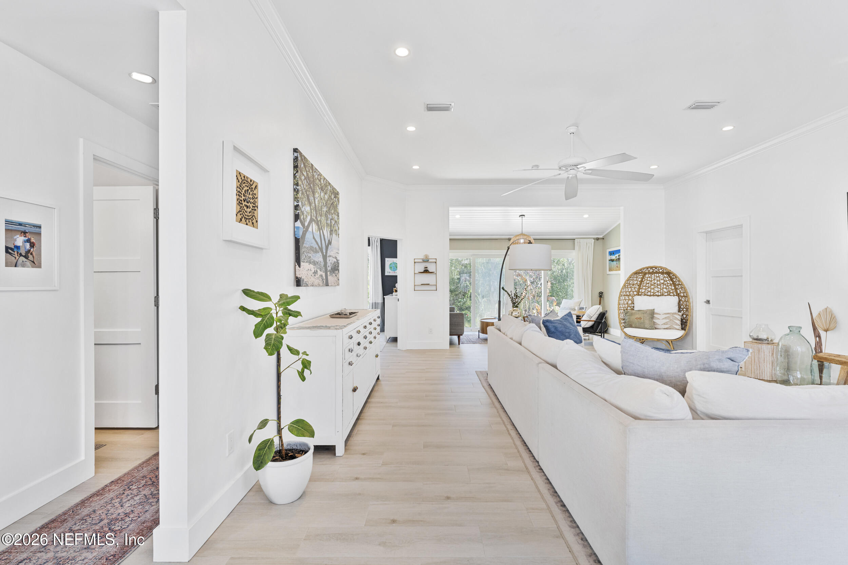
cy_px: 282
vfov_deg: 72.1
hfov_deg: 95.0
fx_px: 389
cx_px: 424
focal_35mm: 16
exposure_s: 1/6
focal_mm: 16.5
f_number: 9
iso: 320
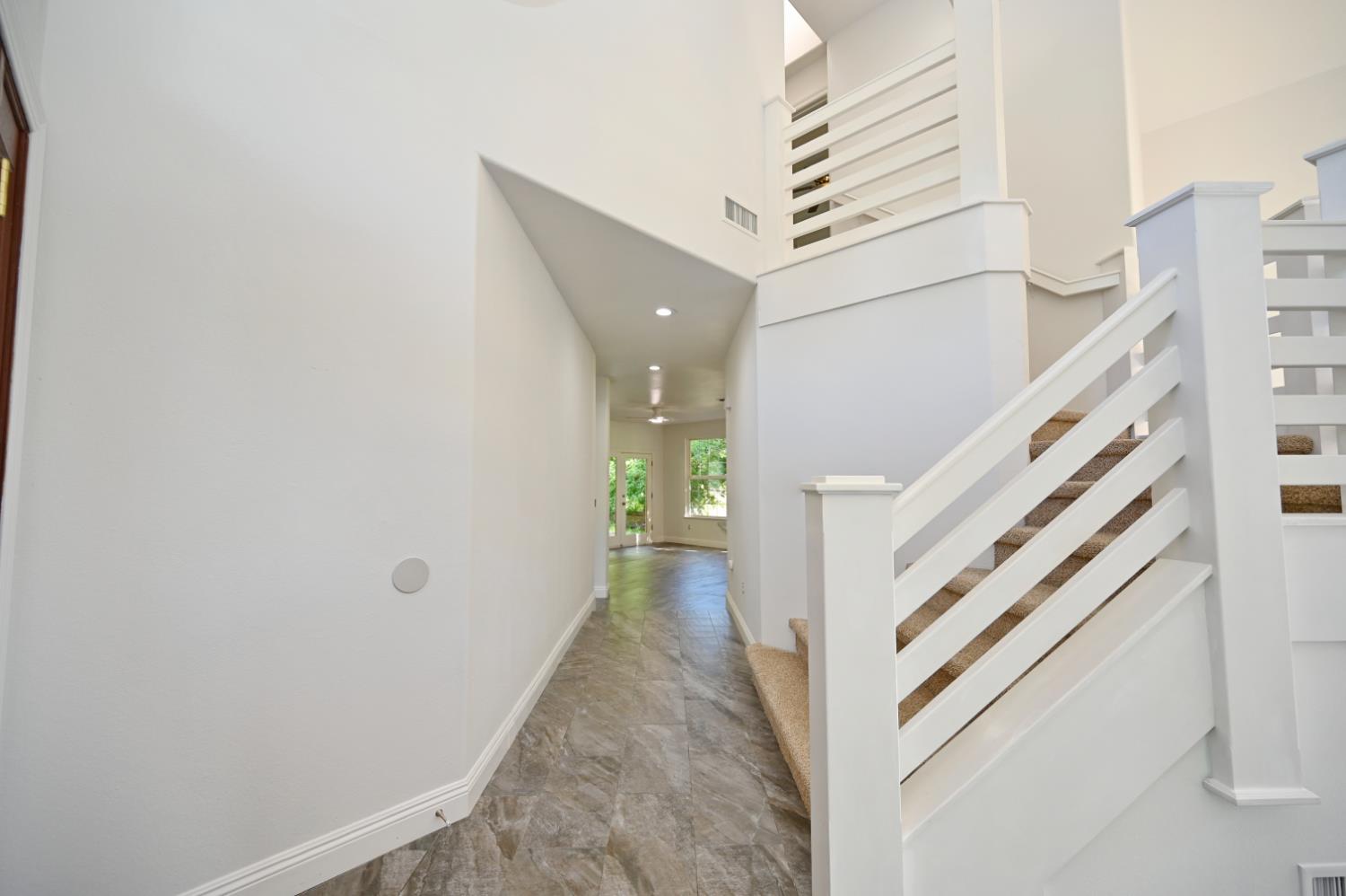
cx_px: 673
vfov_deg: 81.1
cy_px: 448
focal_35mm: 14
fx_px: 523
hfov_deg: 104.3
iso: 220
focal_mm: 14
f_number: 4
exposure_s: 1/60
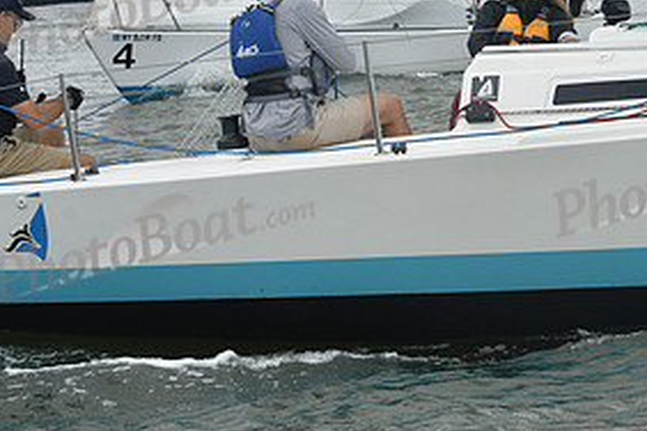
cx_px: 436
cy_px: 91
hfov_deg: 14.2
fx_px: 2588
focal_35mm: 144
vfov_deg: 9.5
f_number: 8
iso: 400
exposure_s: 1/800
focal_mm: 70
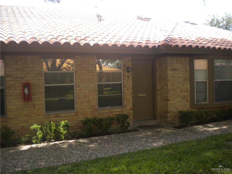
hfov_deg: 52.6
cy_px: 87
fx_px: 235
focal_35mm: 35
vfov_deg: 40.7
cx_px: 116
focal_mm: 6.3
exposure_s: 1/304
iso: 80
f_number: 3.1
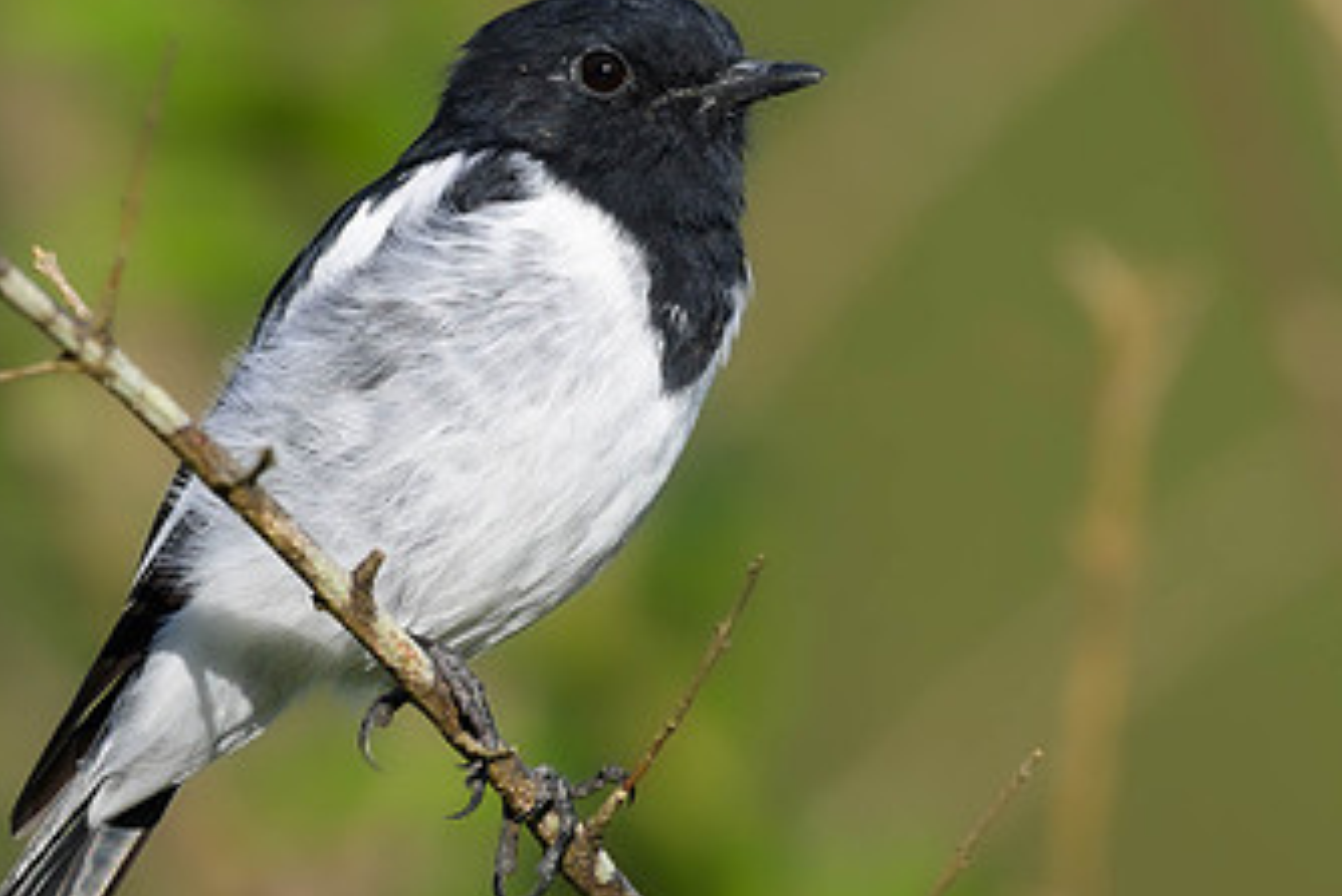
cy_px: 545
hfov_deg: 1.3
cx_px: 1081
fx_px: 60898
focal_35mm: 1633
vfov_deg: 0.8
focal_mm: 400
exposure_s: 1/1250
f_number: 4
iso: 125
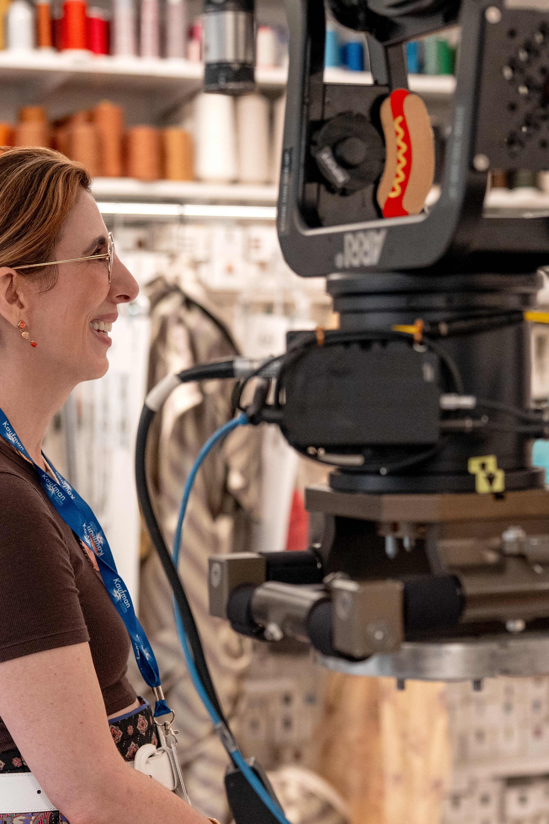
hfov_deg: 14.4
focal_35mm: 95
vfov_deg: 21.4
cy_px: 510
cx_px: 278
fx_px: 2173
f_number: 2
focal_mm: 43
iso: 1600
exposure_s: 1/800
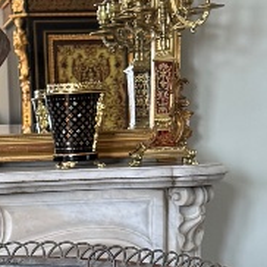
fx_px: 1222
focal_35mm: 140
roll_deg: +1.4
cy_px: 384
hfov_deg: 12.2
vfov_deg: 12.0
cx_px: -57
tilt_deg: -12.1
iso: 200
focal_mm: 6.76
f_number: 1.78
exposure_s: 1/93
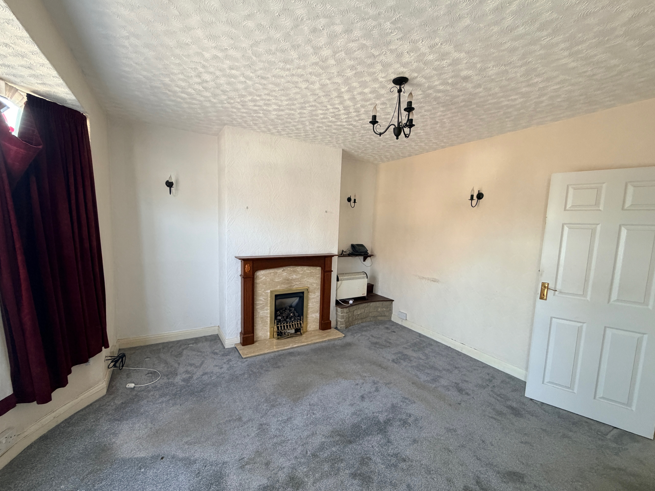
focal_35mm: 15
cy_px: 255
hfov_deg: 98.2
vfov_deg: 81.7
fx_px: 284
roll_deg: -2.2
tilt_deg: -6.0
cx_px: 323
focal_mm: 2.22
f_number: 2.2
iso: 320
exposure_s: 1/84
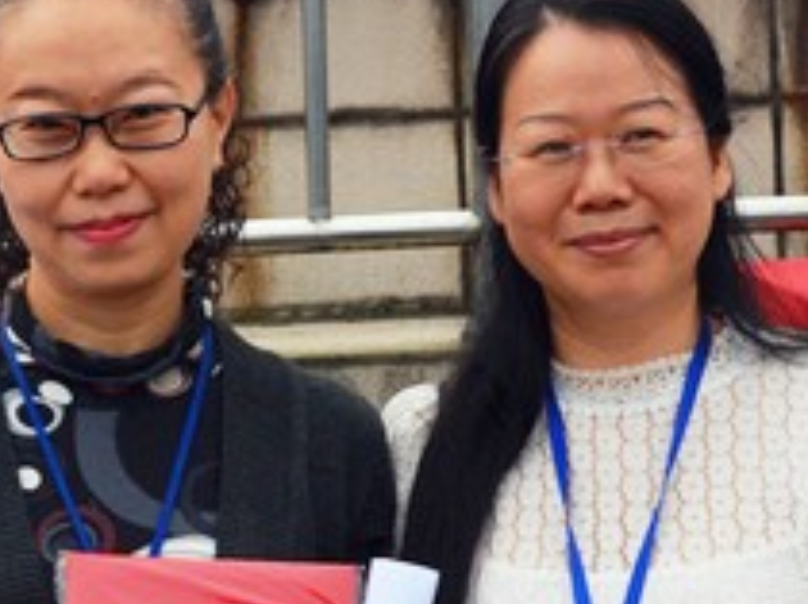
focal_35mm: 144
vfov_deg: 10.3
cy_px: 487
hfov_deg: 13.6
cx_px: 127
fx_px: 3357
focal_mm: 42
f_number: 11
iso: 640
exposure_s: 1/500
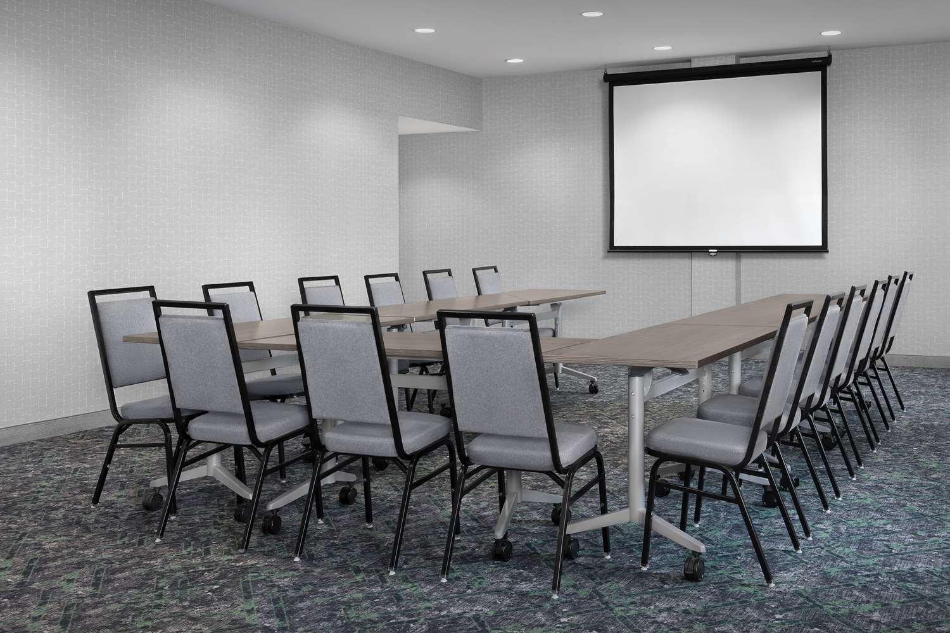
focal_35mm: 38
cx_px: 475
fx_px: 1003
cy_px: 316
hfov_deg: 50.7
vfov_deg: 35.1
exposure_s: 3
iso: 50
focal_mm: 38
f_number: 11
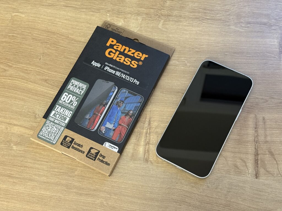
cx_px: 141
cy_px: 106
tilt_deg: -68.4
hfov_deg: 39.7
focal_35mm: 48
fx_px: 391
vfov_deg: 30.3
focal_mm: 6.76
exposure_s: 1/40
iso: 400
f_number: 1.78
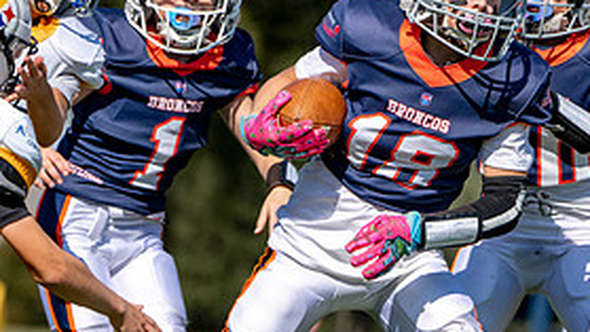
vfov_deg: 1.8
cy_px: 193
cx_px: 303
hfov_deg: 3.1
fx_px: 10749
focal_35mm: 687
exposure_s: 1/1250
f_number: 5.6
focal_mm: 259
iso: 125
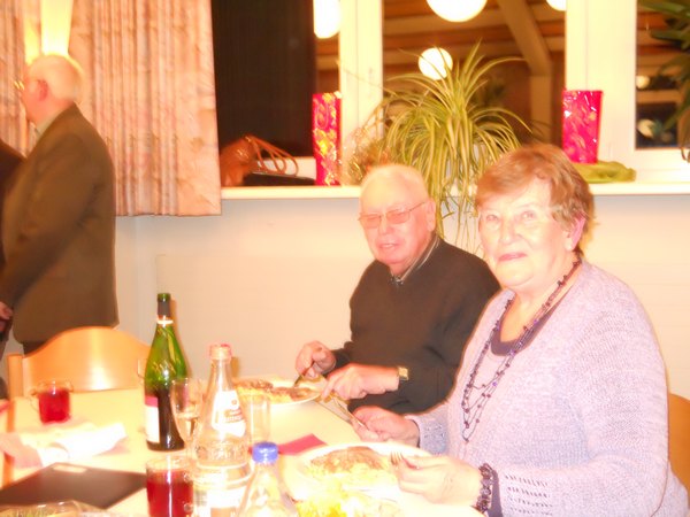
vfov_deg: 35.1
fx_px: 817
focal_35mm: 41
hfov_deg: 45.8
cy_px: 258
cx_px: 345
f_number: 3.2
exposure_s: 1/6
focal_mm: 7.3
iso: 800
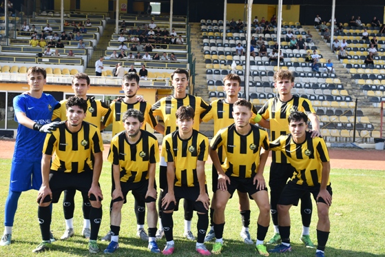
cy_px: 126
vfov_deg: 24.6
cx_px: 191
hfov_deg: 36.2
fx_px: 588
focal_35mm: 55
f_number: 5.6
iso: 280
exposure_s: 1/250
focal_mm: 32
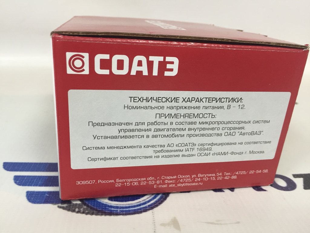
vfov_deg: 48.2
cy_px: 116
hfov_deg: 61.7
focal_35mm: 29
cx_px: 155
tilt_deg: -23.4
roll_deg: -1.6
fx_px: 260
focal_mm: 4.15
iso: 125
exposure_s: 1/33
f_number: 2.2
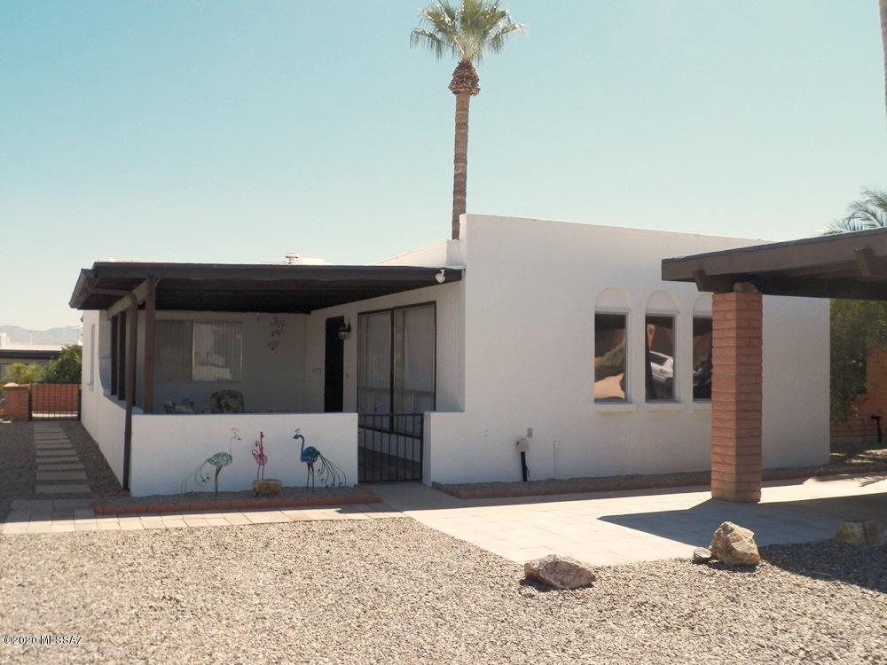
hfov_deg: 52.6
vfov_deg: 40.7
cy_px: 332
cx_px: 444
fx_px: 897
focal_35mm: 35
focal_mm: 6.3
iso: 125
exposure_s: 1/1250
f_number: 4
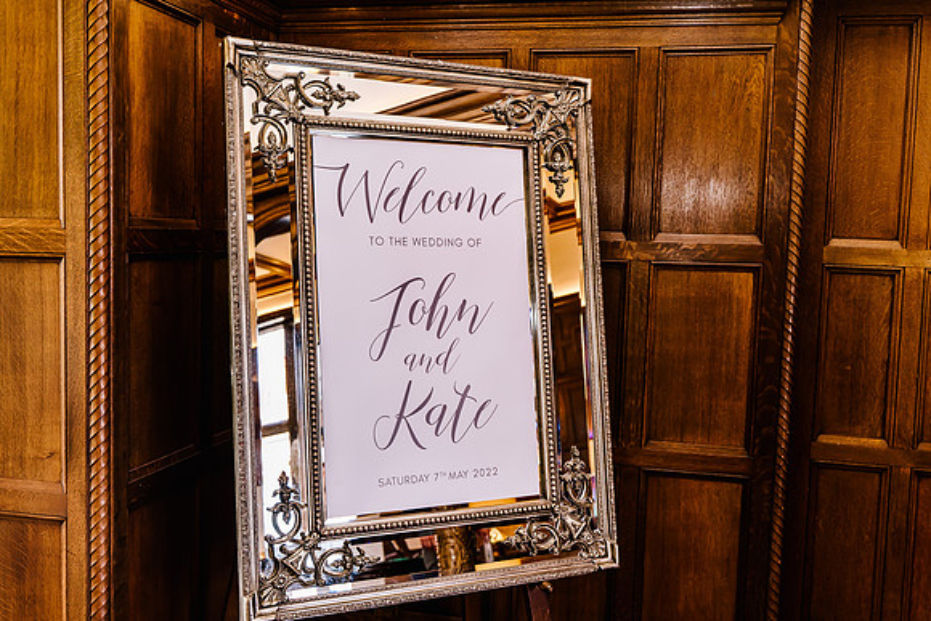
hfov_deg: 52.4
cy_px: 310
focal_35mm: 37
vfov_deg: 36.4
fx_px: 945
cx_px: 466
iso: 800
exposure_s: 1/100
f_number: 4
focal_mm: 35
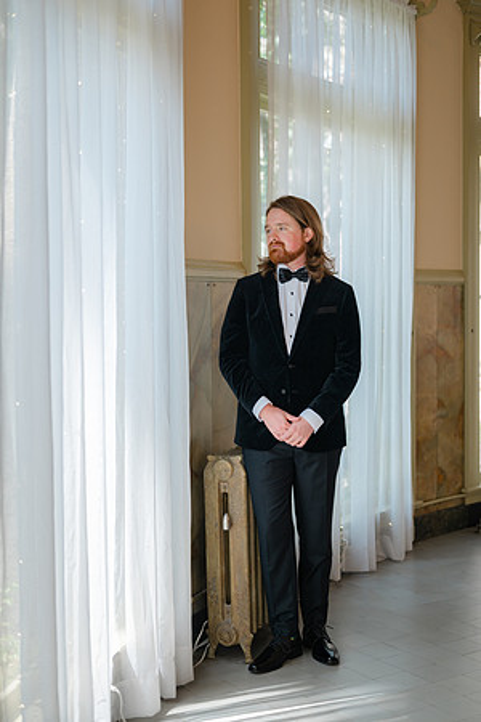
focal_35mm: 50
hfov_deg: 27.0
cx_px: 240
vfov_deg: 39.6
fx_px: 1002
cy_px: 361
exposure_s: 1/640
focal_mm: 50
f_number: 1.8
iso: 64
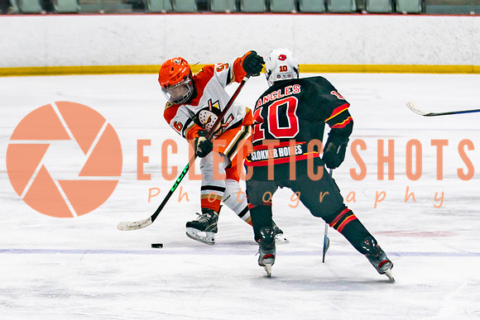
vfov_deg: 5.4
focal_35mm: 255
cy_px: 263
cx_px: 201
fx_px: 3397
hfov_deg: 8.1
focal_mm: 85
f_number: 2.8
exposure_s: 1/640
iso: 500
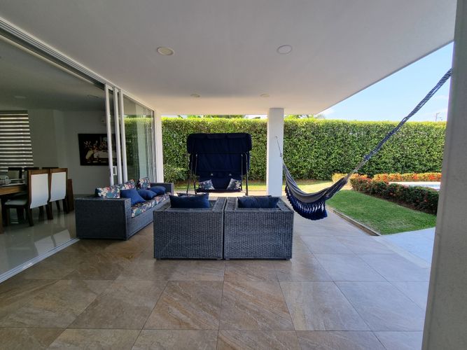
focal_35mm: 13
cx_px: 234
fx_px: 175
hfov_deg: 106.2
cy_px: 175
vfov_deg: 89.9
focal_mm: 2.2
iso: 50
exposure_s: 1/146
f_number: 2.2
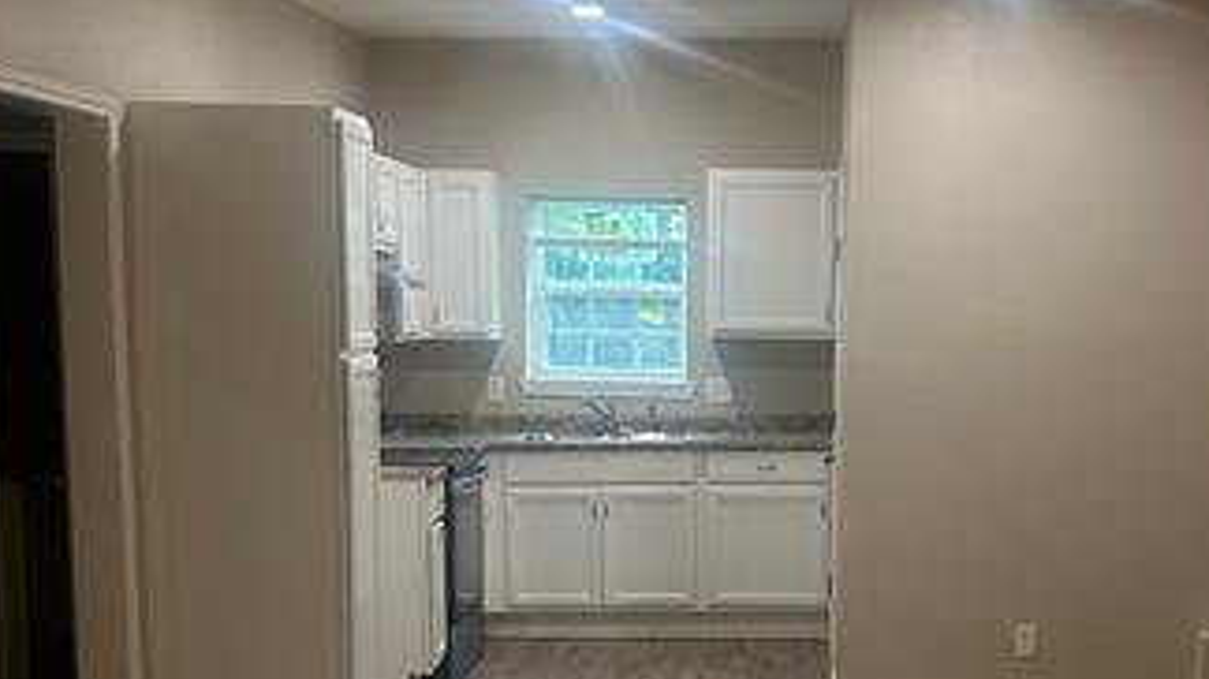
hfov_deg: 33.6
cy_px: 619
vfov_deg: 19.0
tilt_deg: -7.3
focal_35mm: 62
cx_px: 787
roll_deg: -2.7
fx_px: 1987
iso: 160
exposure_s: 1/60
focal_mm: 6.86
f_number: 1.78
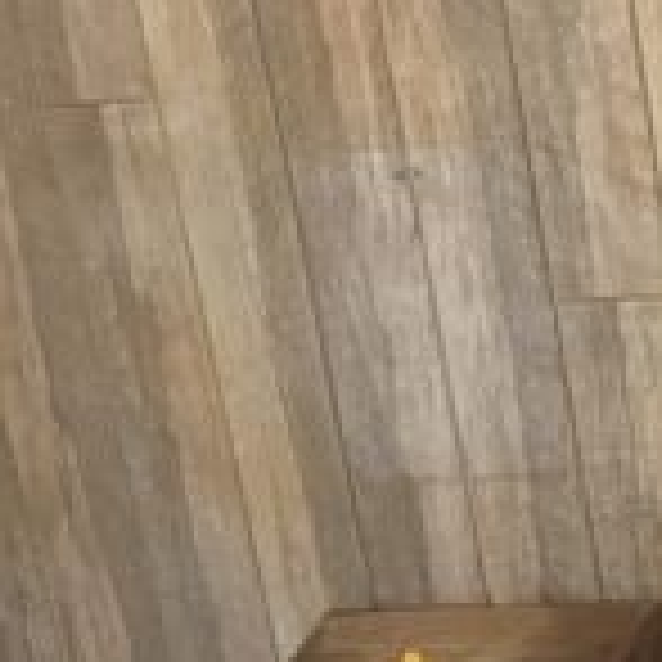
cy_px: 1000
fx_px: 3462
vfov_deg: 10.5
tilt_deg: -26.7
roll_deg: +9.2
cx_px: 703
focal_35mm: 160
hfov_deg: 10.8
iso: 500
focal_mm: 5.1
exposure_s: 1/40
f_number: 1.6
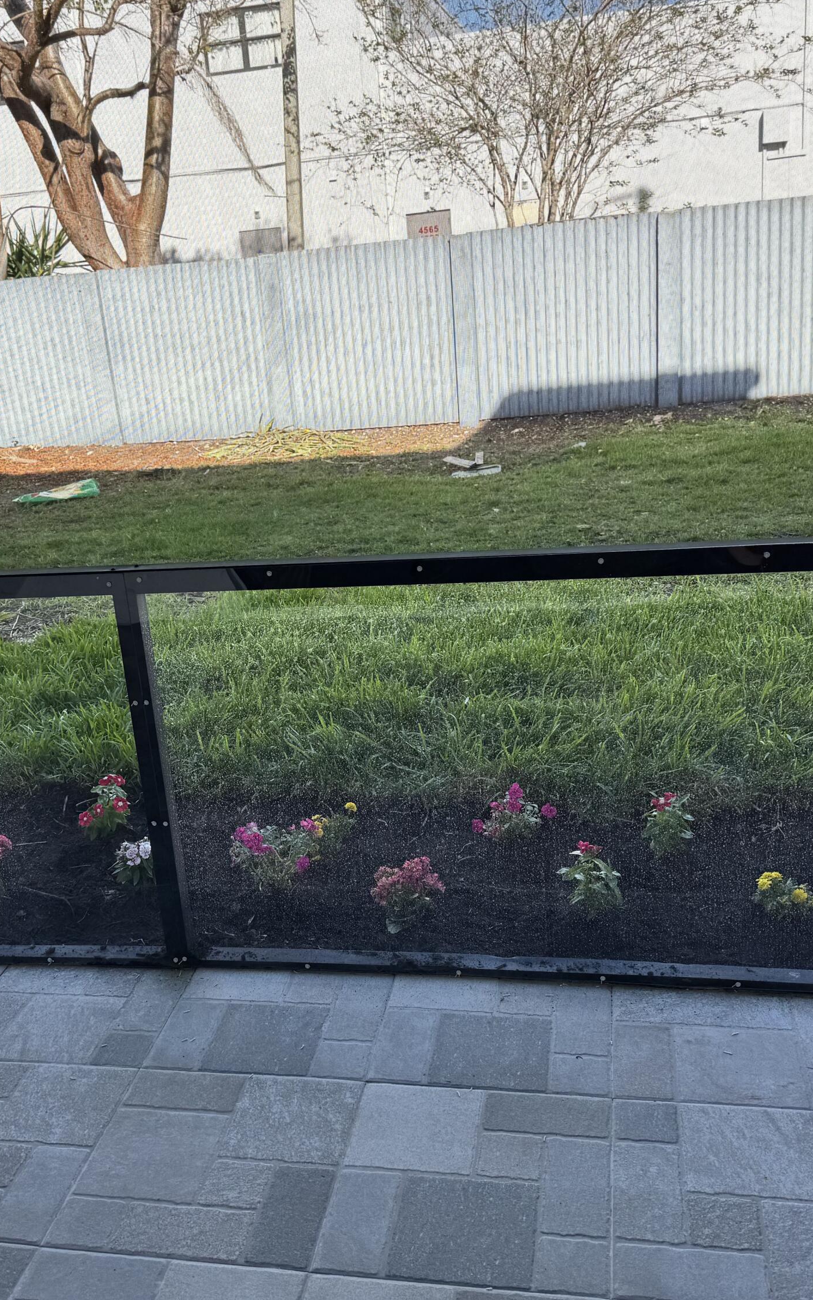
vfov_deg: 56.7
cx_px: 326
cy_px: 650
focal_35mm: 34
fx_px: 1205
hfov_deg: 37.1
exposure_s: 1/1980
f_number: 1.78
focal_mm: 6.76
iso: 80
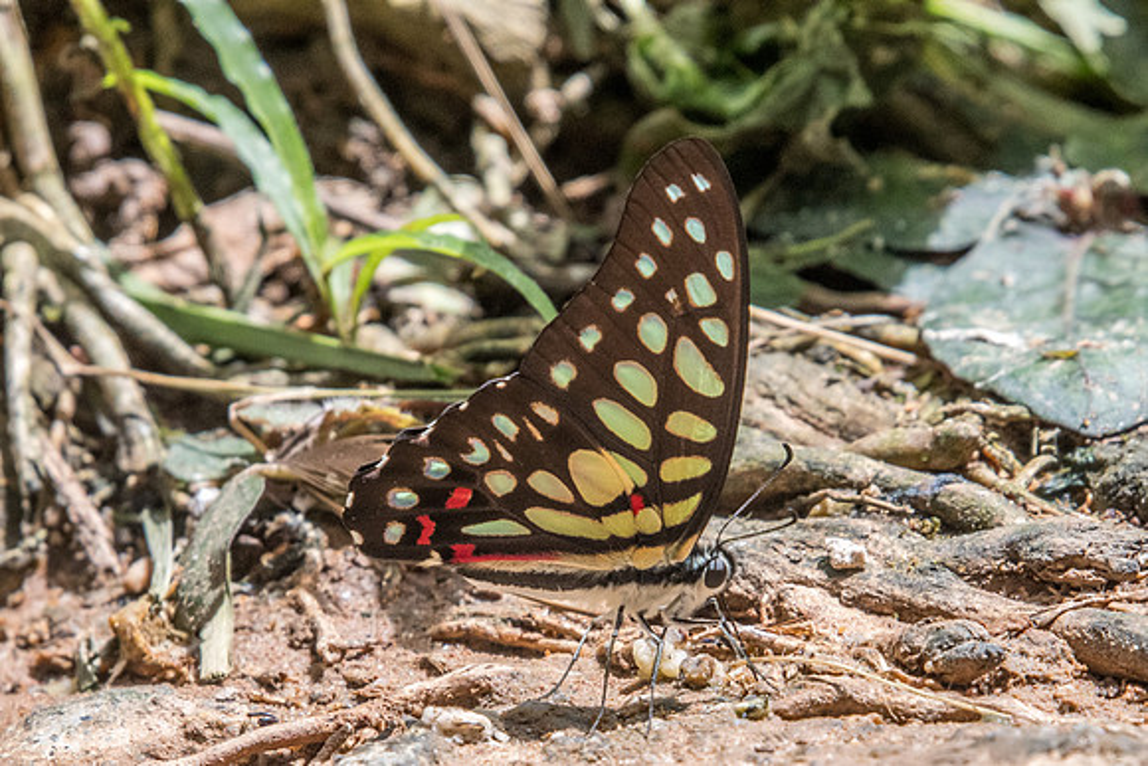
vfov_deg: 1.6
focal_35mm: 864
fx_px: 27560
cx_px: 705
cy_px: 552
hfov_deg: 2.4
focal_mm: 400
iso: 800
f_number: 10
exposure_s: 1/500
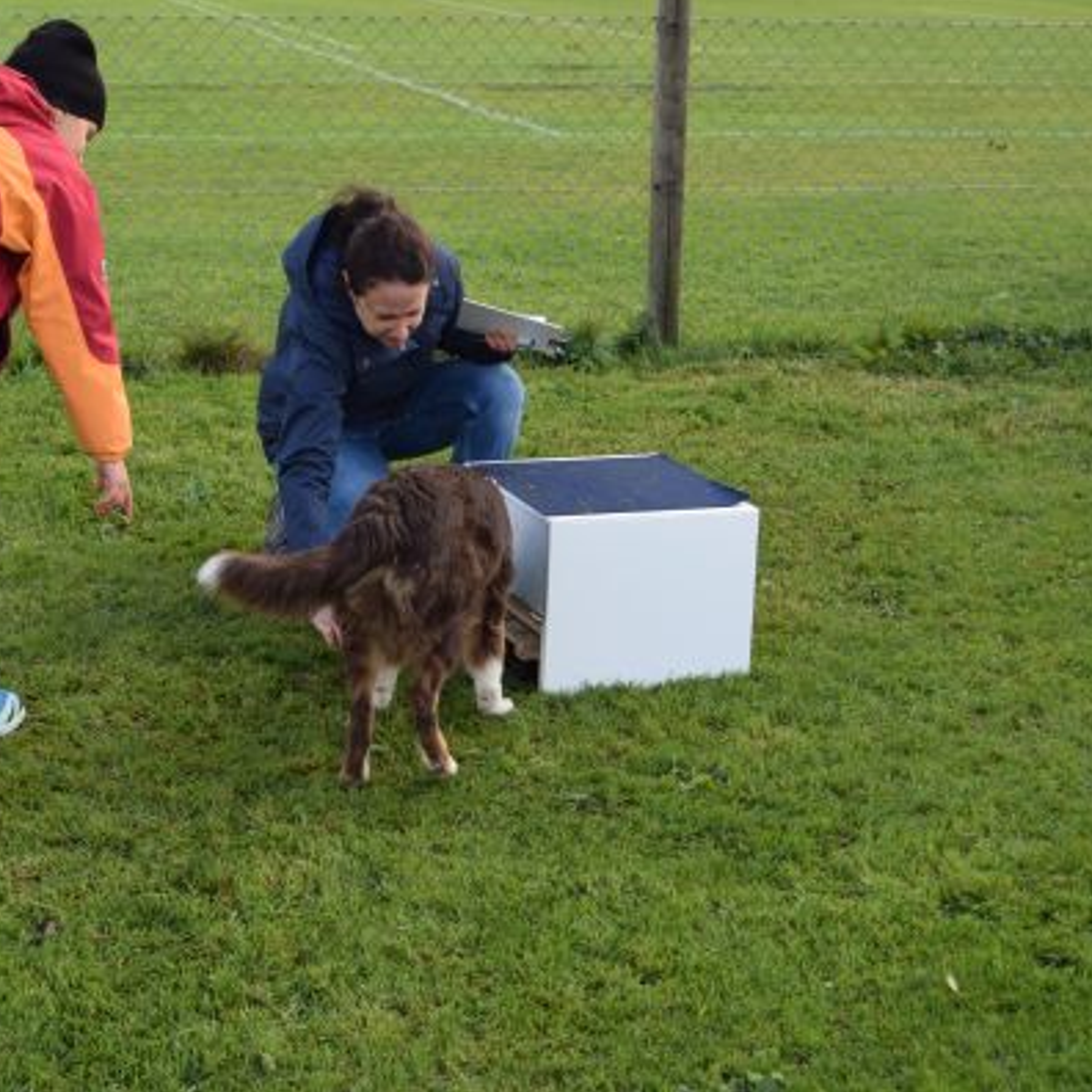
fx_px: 2414
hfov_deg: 25.3
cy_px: 546
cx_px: 342
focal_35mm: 68
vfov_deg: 25.5
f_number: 8
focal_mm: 35
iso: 400
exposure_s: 1/250
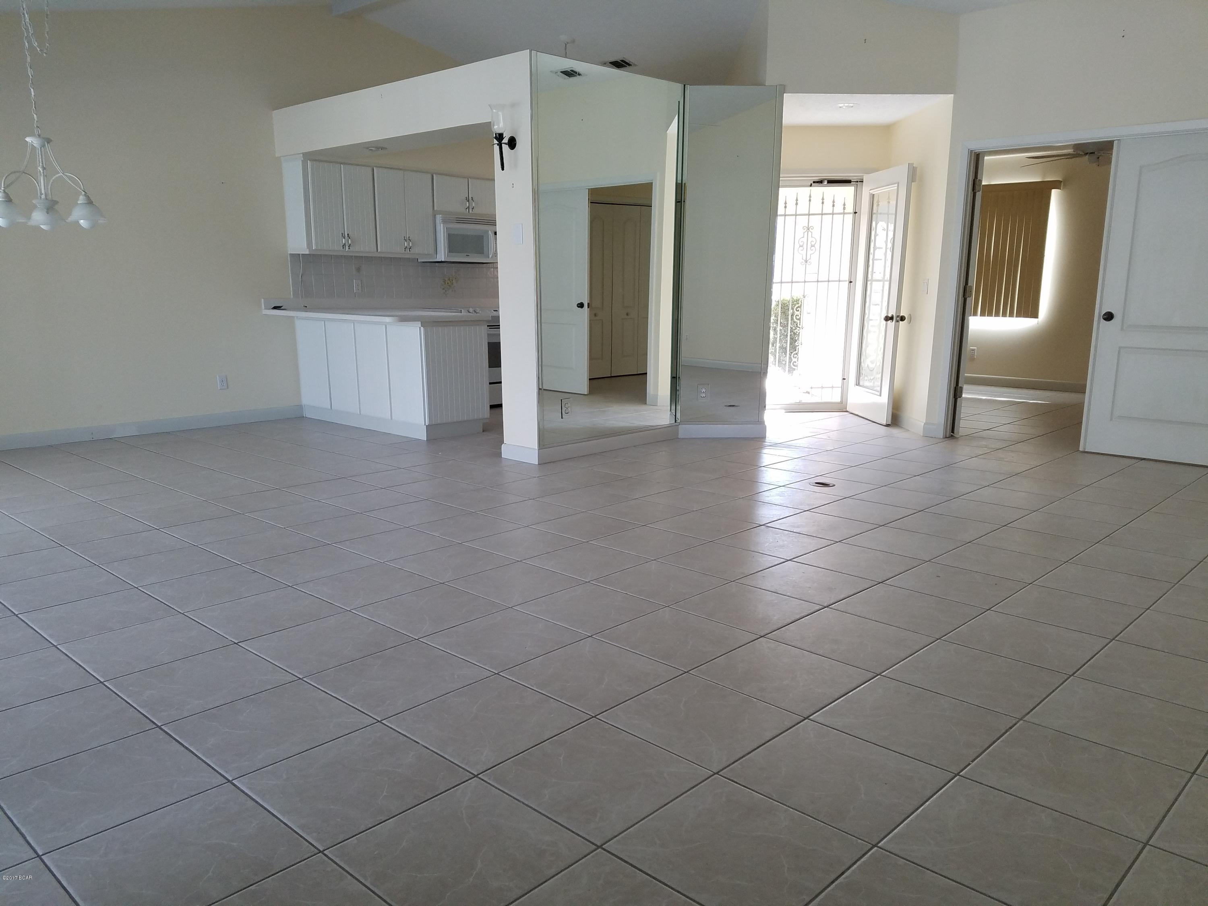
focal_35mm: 26
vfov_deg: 53.1
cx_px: 604
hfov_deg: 67.3
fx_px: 907
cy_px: 453
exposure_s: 1/120
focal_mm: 4.2
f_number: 1.7
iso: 100
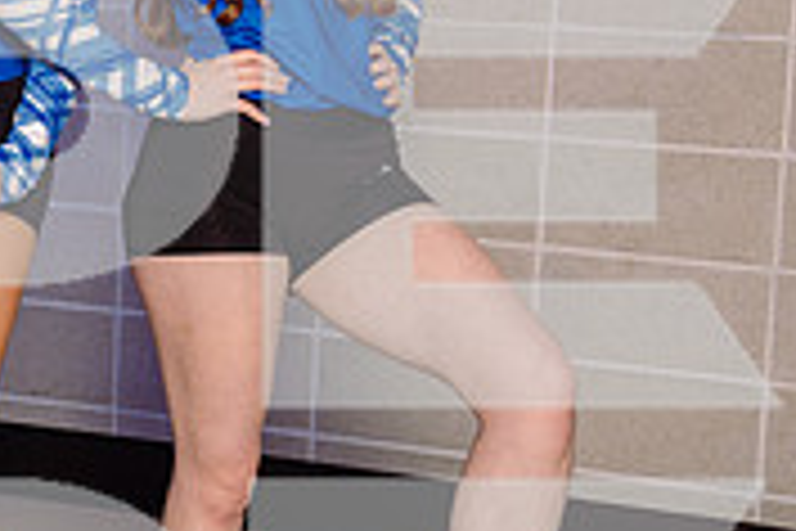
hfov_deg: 16.0
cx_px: -364
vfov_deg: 11.6
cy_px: 173
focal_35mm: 118
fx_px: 2609
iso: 320
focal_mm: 36
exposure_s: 1/250
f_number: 7.1
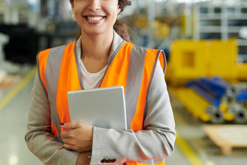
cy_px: 73
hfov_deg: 24.9
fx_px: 556
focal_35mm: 81
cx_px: 70
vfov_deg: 16.8
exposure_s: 1/200
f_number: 2.2
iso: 800
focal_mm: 50
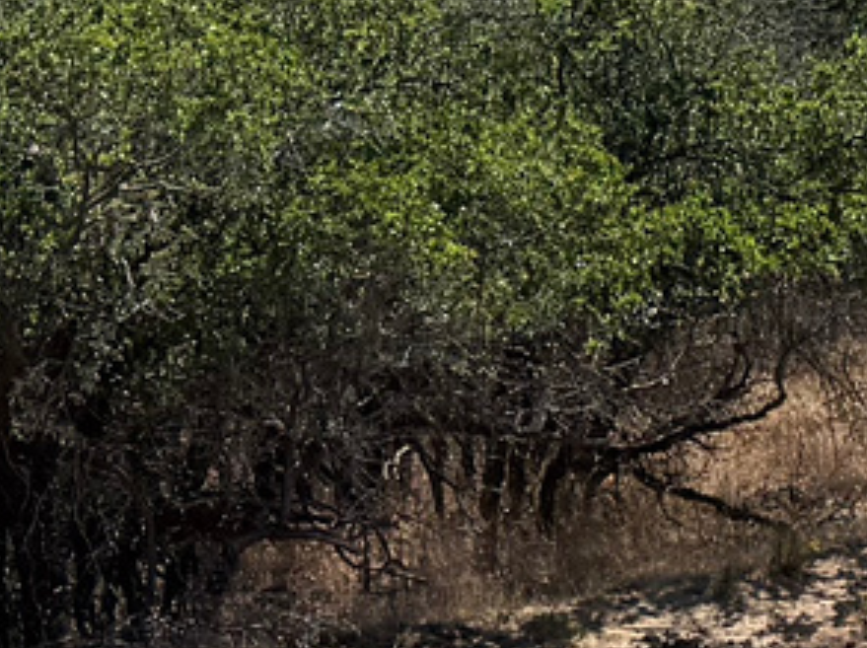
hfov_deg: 11.8
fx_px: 4203
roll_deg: -1.5
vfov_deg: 8.6
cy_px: -308
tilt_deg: -1.0
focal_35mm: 168
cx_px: 574
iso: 80
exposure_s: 1/6711
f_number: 1.78
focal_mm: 6.76
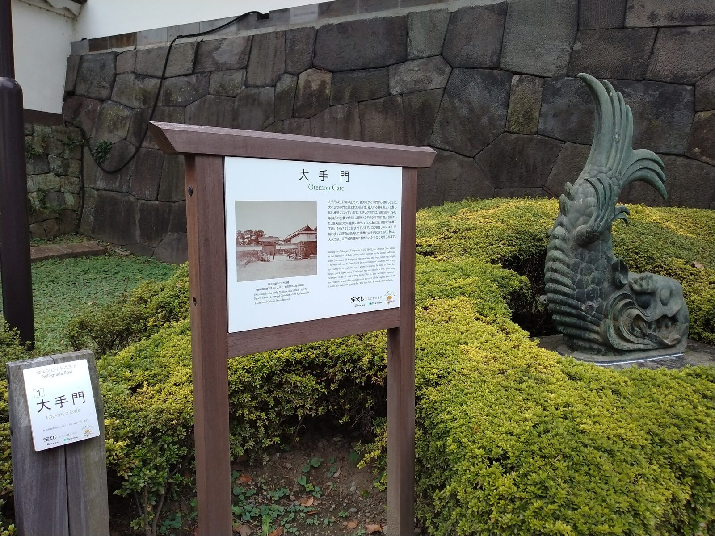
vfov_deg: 51.4
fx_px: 558
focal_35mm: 27
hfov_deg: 65.3
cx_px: 358
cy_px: 268
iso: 100
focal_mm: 3.61
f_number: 1.8
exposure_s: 1/143
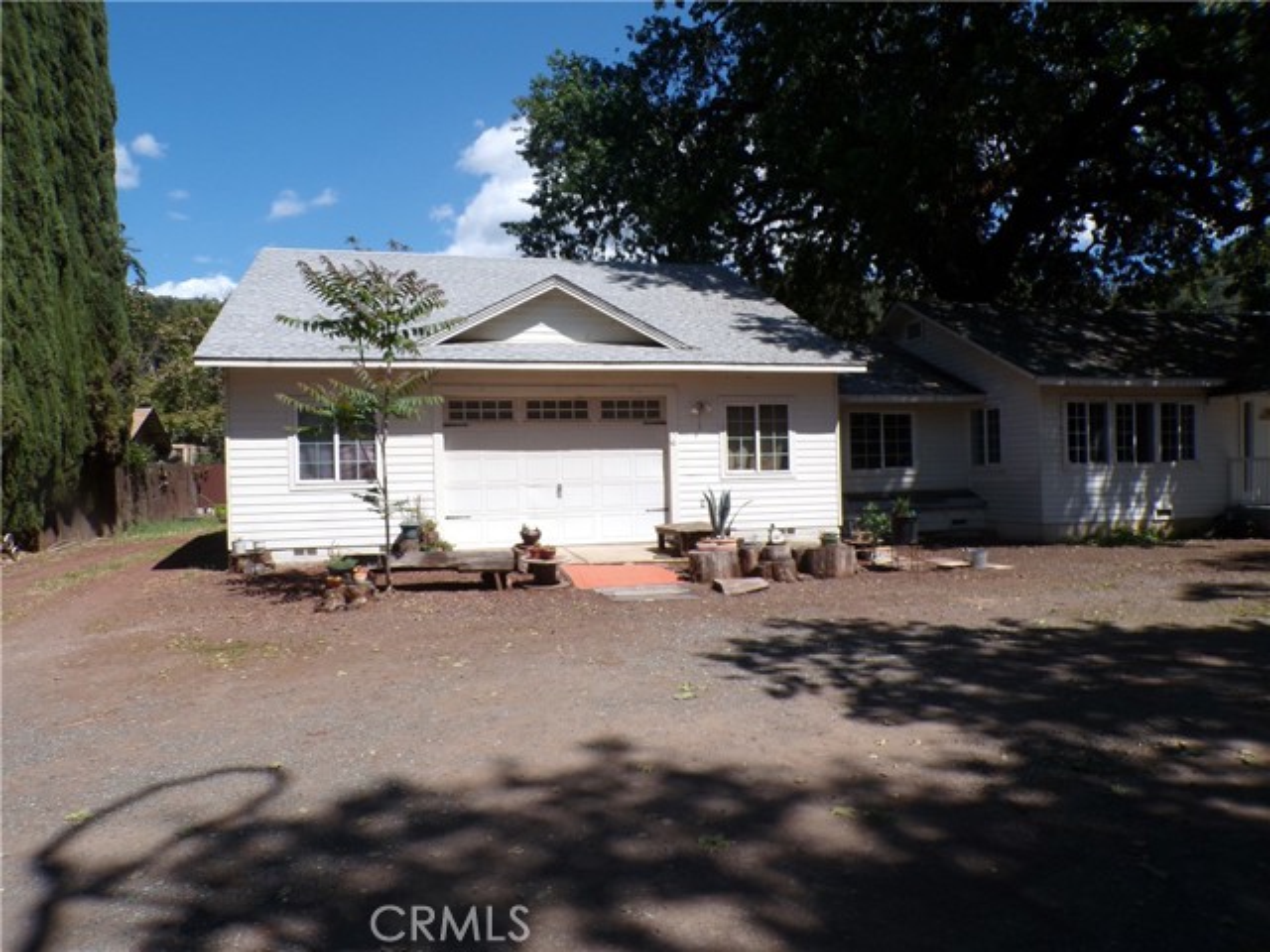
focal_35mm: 24
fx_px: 881
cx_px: 635
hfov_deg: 71.6
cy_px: 476
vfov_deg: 56.8
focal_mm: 4.3
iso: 100
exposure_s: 1/680
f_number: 4.4
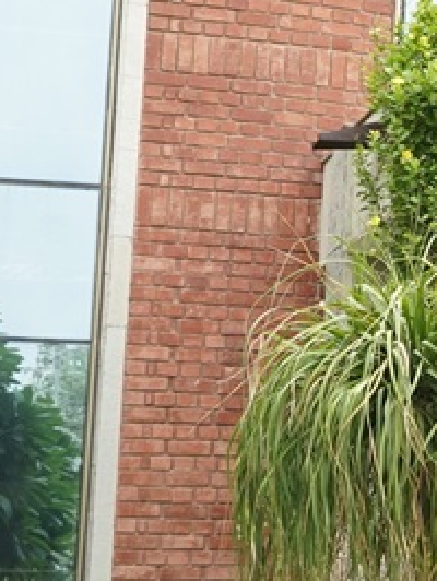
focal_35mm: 130
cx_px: 1119
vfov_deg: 15.1
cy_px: 328
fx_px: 2185
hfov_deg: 9.8
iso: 320
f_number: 8
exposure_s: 1/125
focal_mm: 24
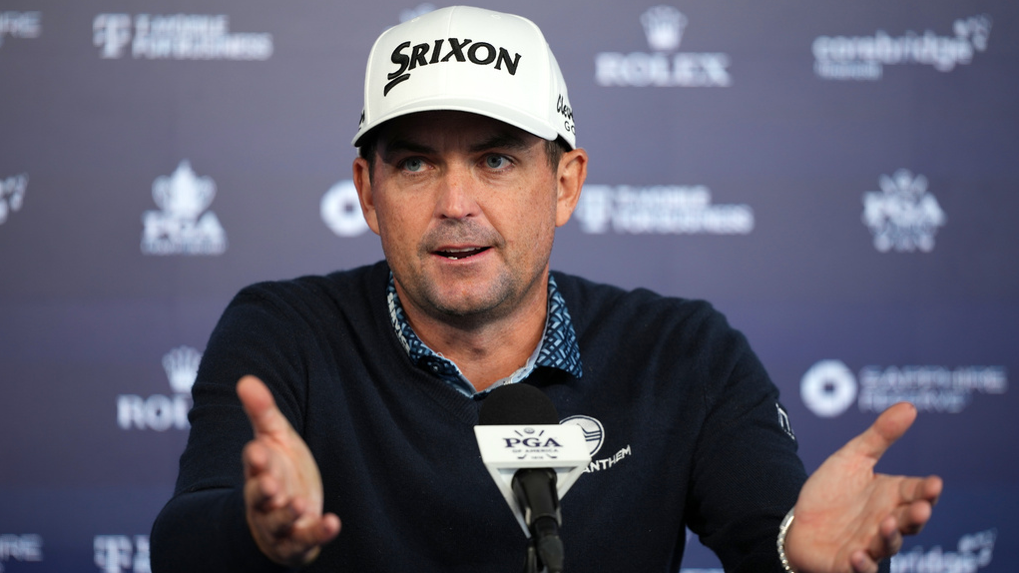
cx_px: 509
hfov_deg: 6.9
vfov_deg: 3.9
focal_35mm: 315
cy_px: 283
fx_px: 8510
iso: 400
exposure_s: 1/180
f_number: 2.8
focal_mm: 300
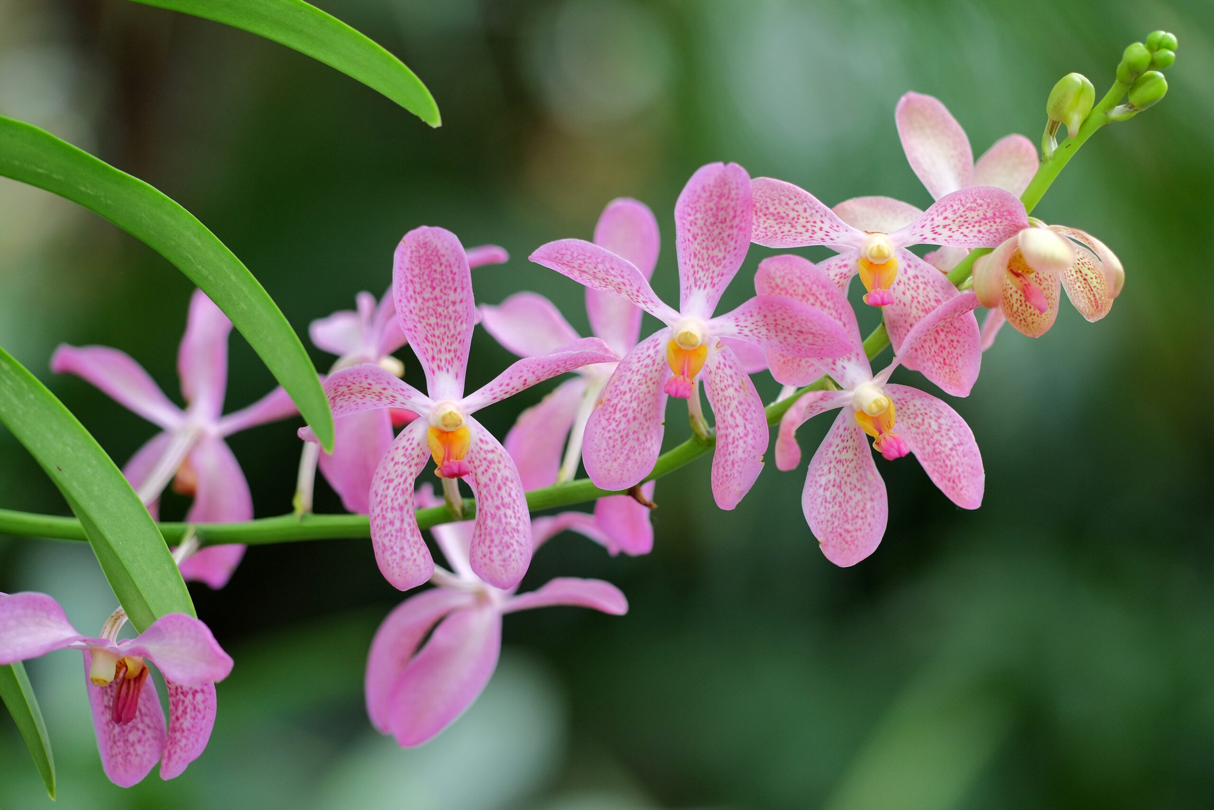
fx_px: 4552
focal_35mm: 135
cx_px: 607
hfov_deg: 15.2
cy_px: 405
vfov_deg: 10.2
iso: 800
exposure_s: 1/240
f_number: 2
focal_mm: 90
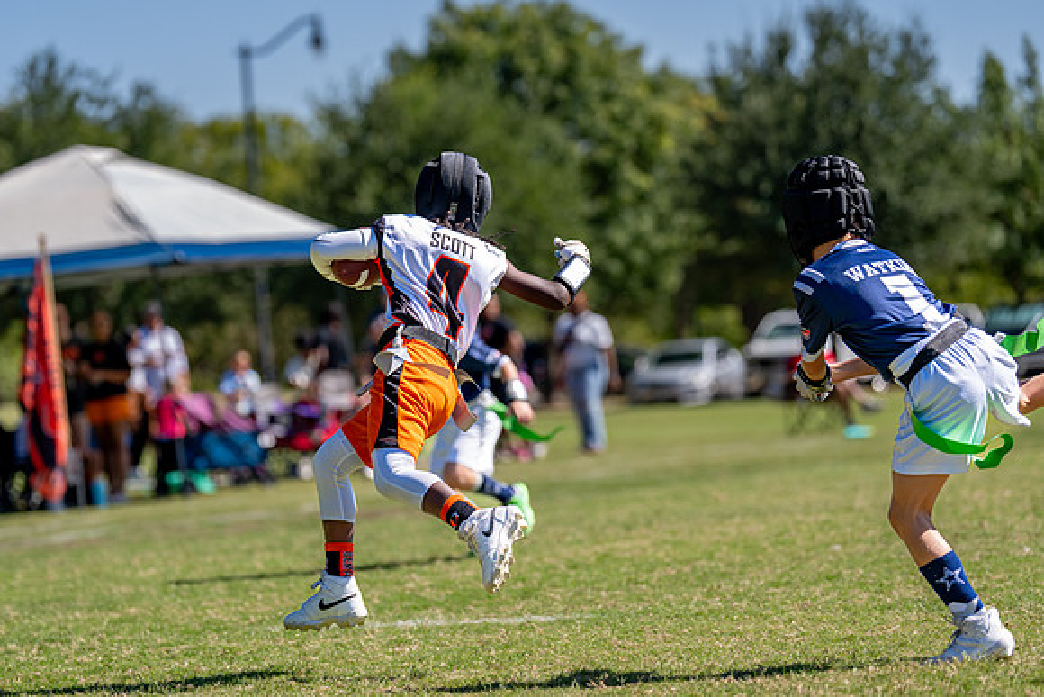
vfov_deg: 9.8
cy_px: 361
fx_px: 4061
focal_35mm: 140
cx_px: 438
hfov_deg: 14.6
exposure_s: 1/2000
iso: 160
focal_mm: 120
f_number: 2.8
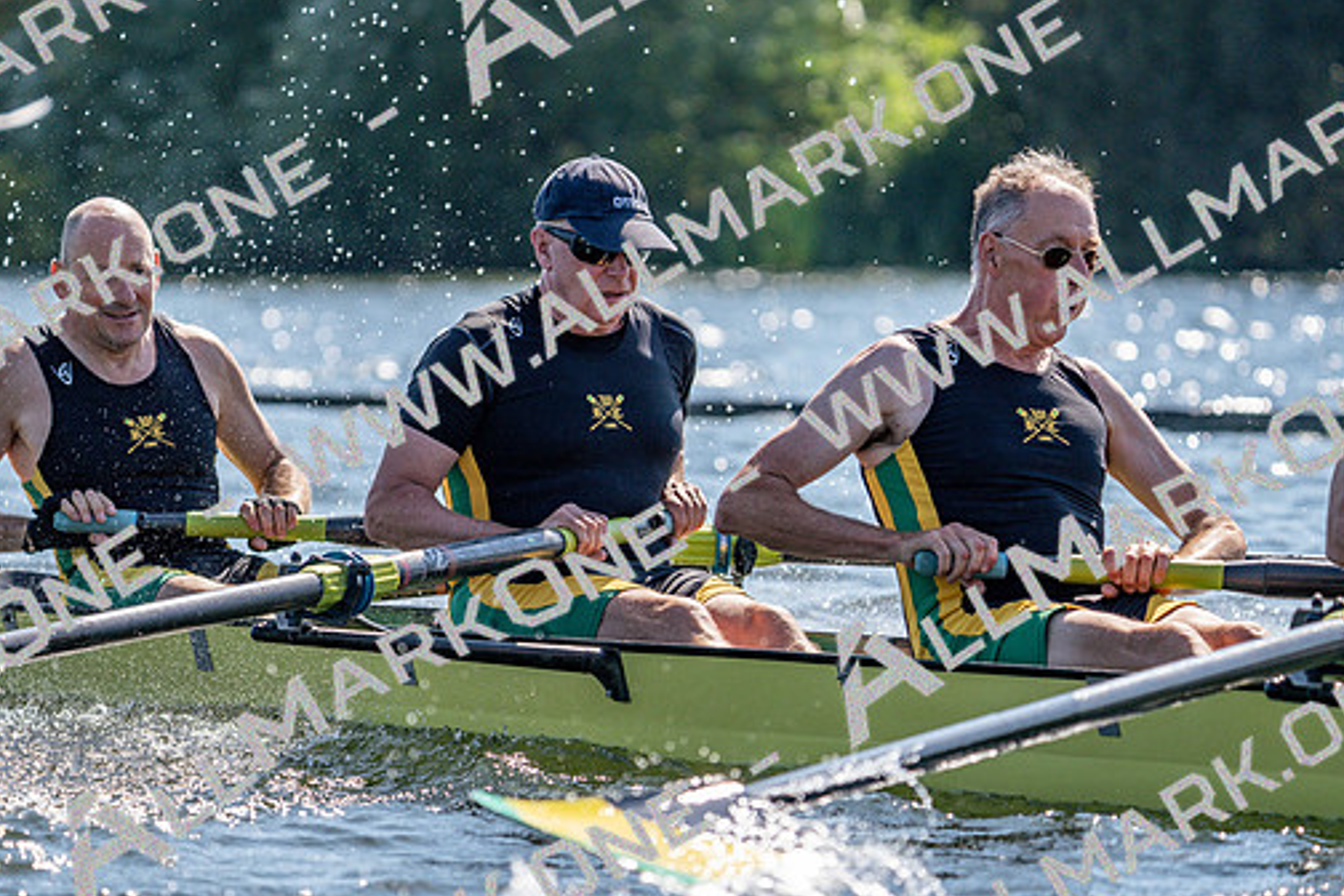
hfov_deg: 6.9
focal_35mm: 298
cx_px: 608
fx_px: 11124
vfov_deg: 4.6
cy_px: 495
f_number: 5.6
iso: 250
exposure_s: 1/1600
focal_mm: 259
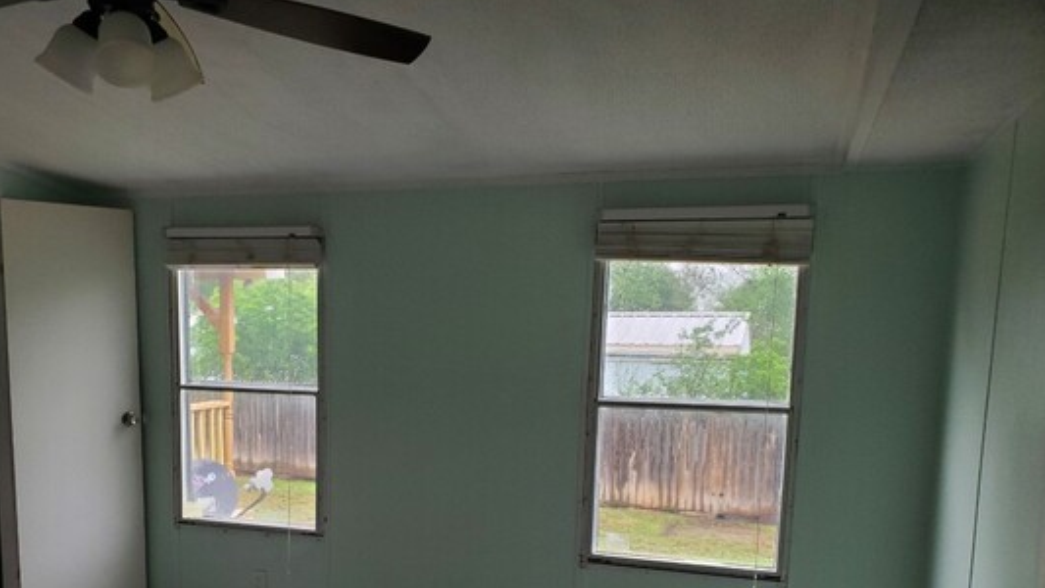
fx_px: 942
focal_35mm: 34
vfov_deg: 33.7
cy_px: 465
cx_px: 433
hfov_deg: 57.7
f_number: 2.4
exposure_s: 1/120
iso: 200
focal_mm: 4.3
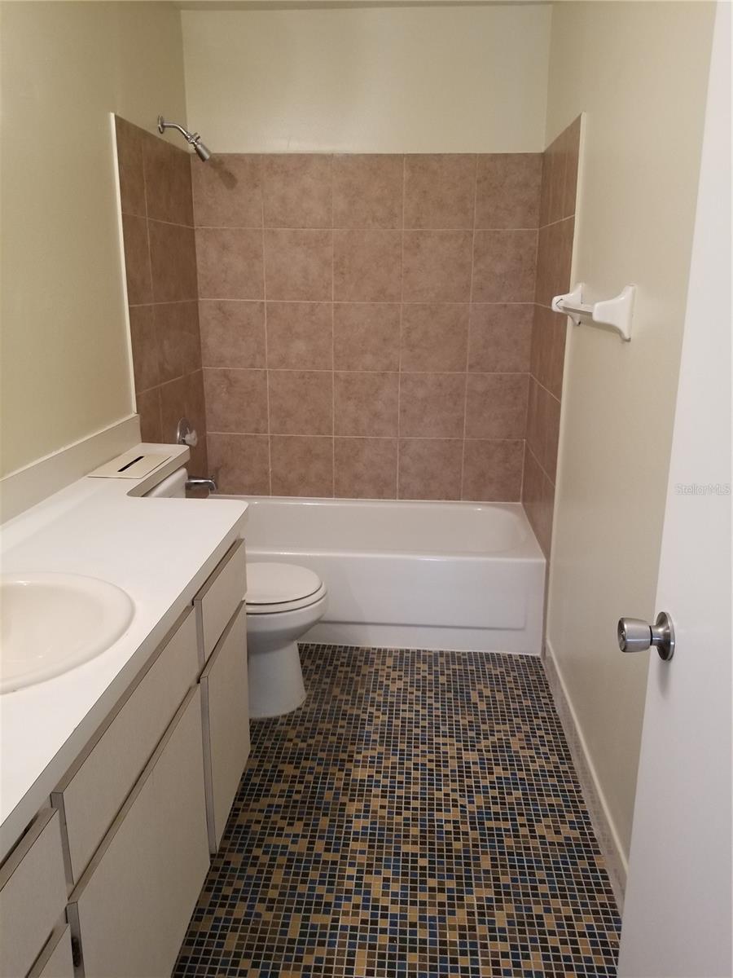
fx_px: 734
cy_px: 489
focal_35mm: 26
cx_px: 366
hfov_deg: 53.1
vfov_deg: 67.3
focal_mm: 4.3
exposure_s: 1/30
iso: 160
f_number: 1.7
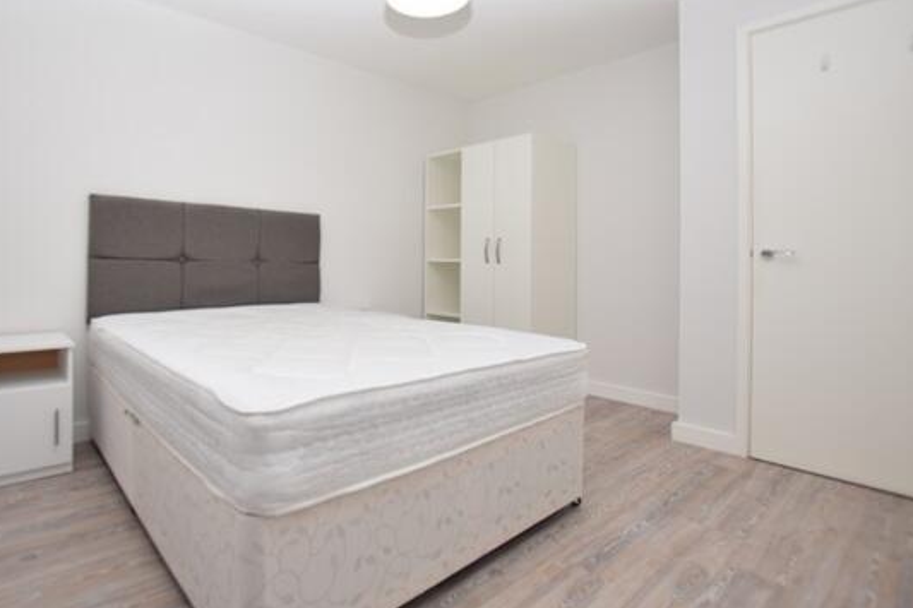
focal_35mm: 18
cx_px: 372
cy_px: 265
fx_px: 456
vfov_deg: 67.1
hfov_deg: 89.0
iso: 100
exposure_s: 1/200
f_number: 4
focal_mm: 10
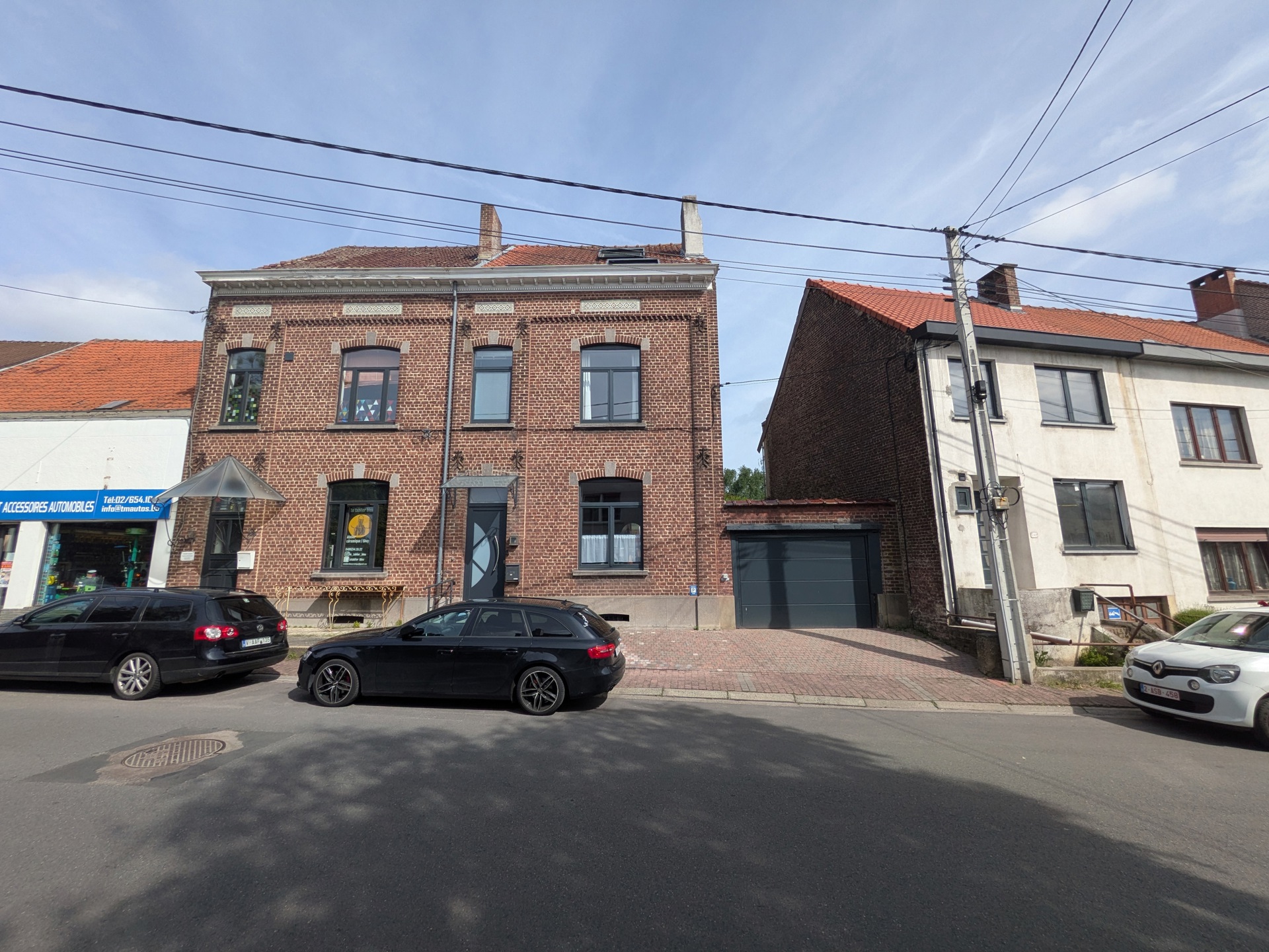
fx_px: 513
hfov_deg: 102.1
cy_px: 476
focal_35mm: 14
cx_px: 634
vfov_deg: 85.7
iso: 51
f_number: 2.2
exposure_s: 1/1689
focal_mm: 1.83
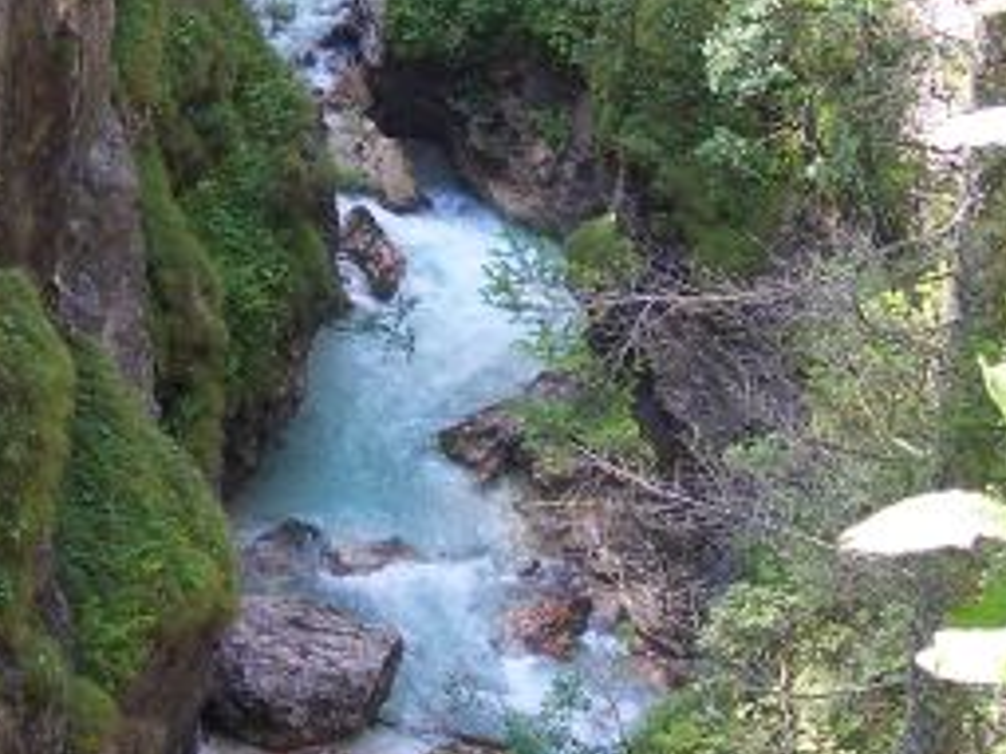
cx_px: 351
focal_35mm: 98
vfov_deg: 14.9
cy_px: 39
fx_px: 2847
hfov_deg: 20.0
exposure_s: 1/90
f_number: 3.4
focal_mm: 8
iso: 100
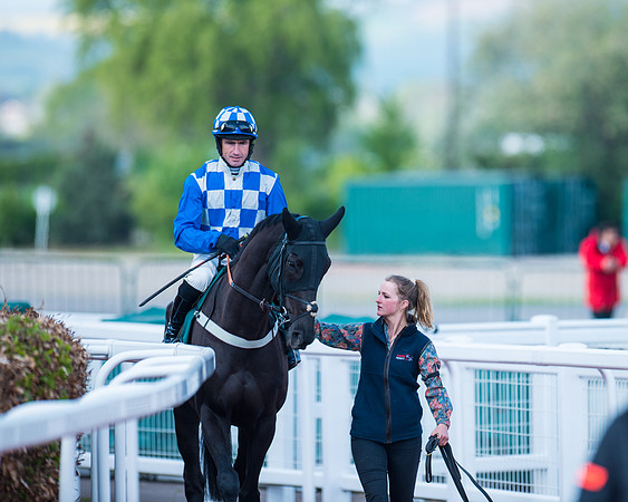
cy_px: 251
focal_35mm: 451
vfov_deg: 3.4
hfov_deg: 4.3
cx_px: 378
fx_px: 8380
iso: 160
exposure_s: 1/640
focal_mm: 400
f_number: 5
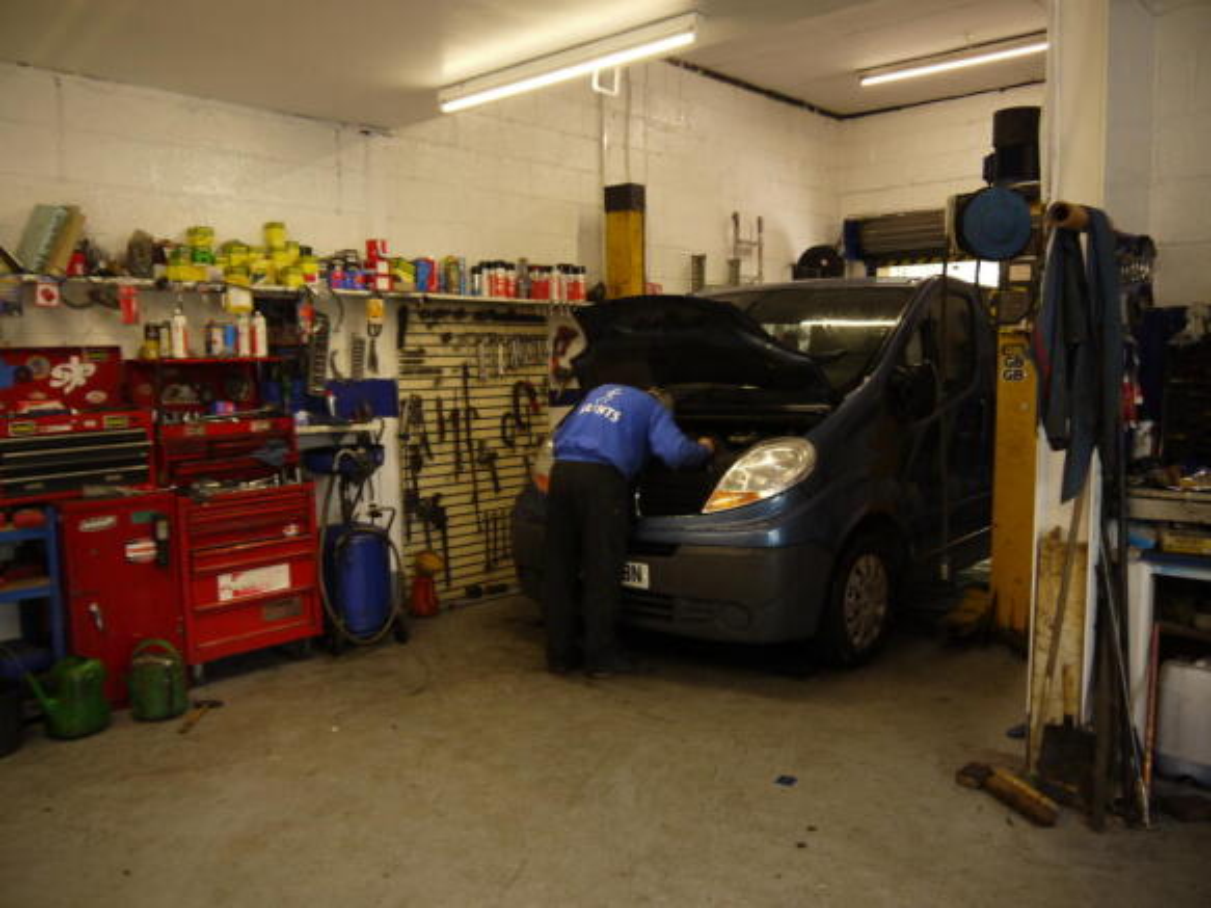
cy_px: 454
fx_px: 979
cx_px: 606
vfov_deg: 49.7
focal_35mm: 28
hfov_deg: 63.5
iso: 500
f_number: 3.5
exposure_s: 1/60
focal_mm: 14
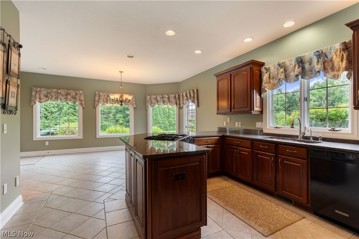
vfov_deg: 73.7
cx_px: 180
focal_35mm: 16
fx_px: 160
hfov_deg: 96.7
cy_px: 120
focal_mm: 16
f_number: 2.8
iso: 400
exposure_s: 1/5
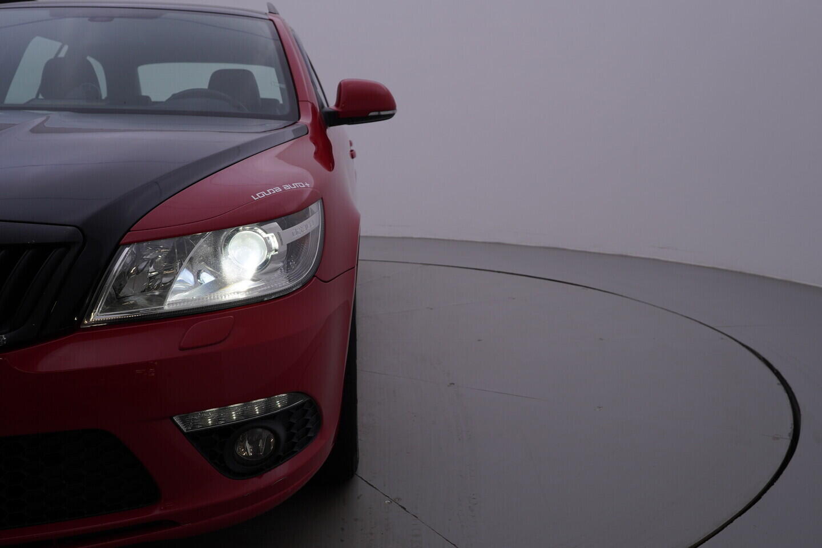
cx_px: 411
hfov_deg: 53.1
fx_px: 822
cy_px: 274
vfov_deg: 36.9
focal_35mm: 36
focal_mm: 24
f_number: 5.6
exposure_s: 1/160
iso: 125
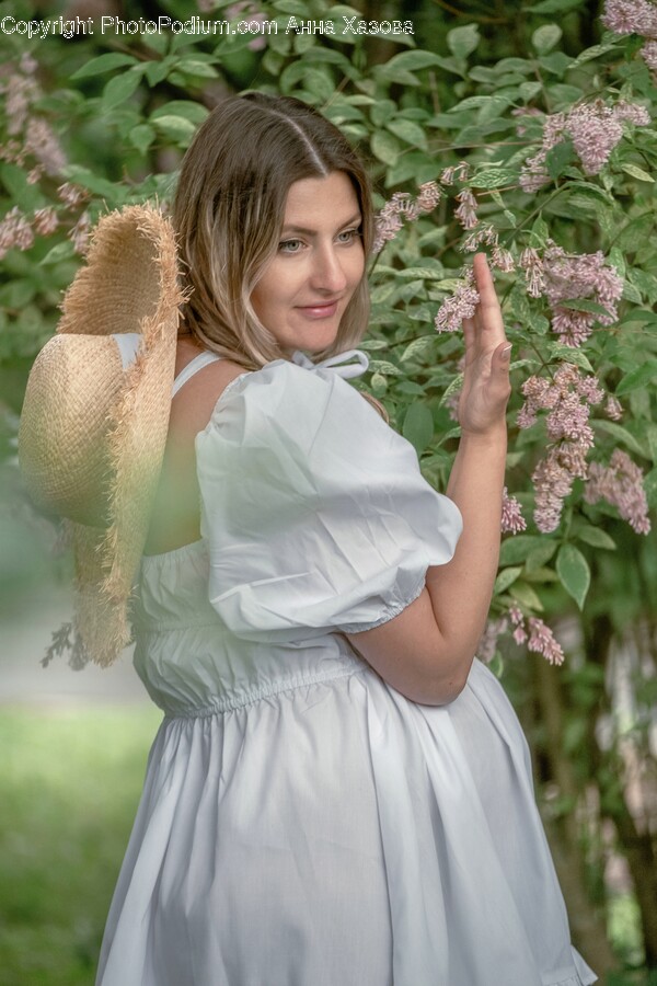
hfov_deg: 12.8
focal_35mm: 107
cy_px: 493
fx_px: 2929
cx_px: 328
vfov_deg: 19.1
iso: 1000
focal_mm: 71.5
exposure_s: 1/125
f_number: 2.8
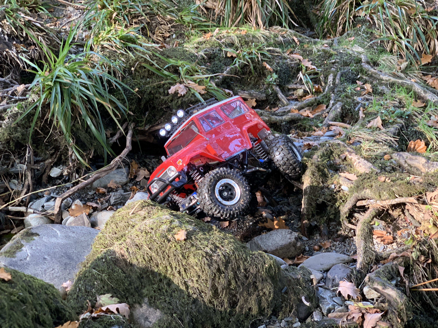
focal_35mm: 52
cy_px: 164
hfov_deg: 36.8
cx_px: 219
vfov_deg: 28.0
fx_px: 658
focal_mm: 6
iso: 125
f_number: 2.4
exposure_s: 1/60
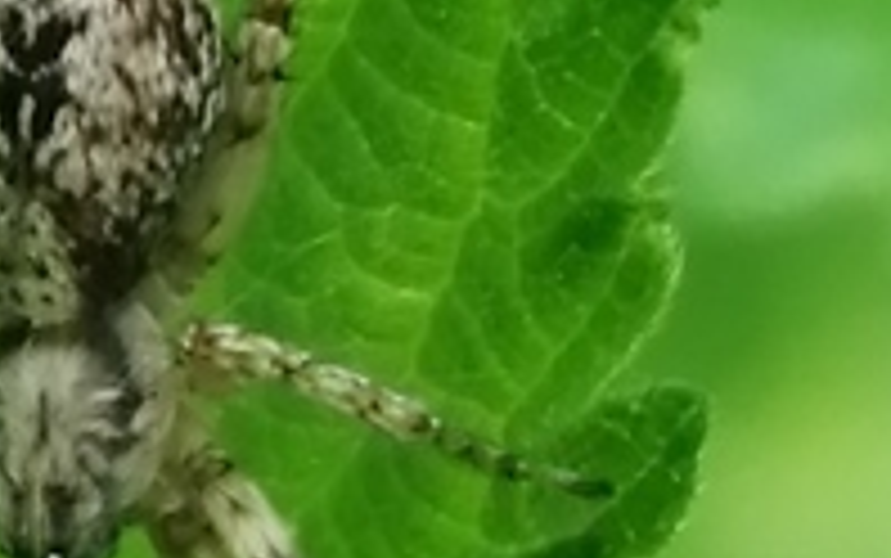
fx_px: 8650
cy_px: -76
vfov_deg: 3.7
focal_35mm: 356
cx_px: 153
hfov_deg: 5.9
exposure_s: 1/90
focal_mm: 3.46
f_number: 1.8
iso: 100
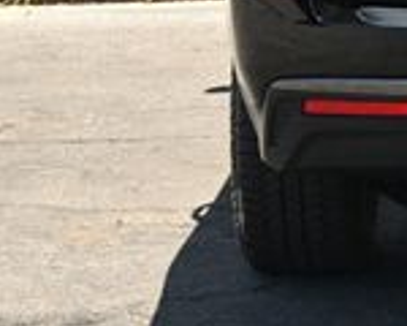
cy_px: -177
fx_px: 2819
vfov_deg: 6.5
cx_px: 692
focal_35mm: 234
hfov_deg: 8.0
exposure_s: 1/250
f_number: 5.6
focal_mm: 39
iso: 320
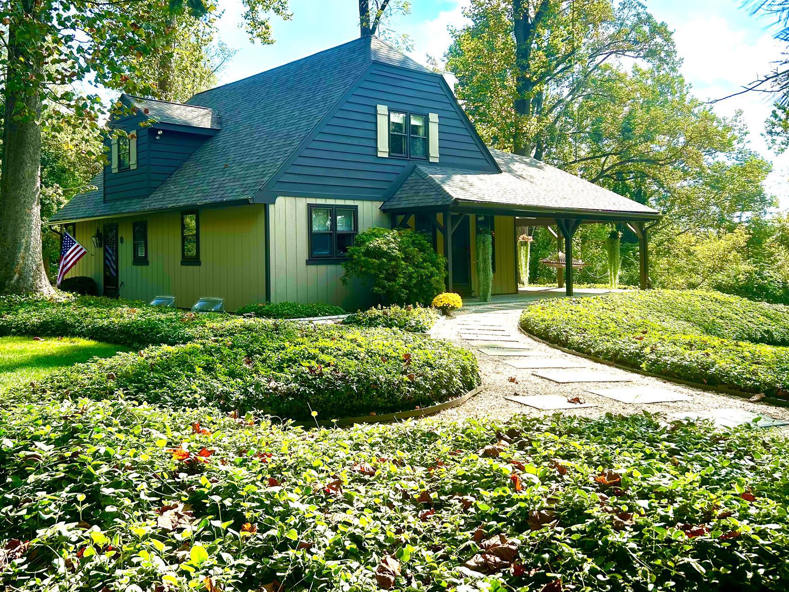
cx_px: 310
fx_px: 729
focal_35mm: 32
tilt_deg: +1.6
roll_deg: +0.9
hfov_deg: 56.3
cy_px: 234
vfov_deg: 43.9
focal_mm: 5.7
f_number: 1.5
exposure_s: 1/1698
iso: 50
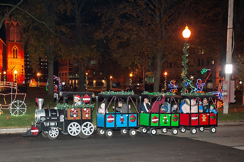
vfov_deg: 24.9
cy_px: 110
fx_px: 366
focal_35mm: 54
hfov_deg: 36.6
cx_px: 90
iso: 3200
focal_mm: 38
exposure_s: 1/160
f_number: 3.2
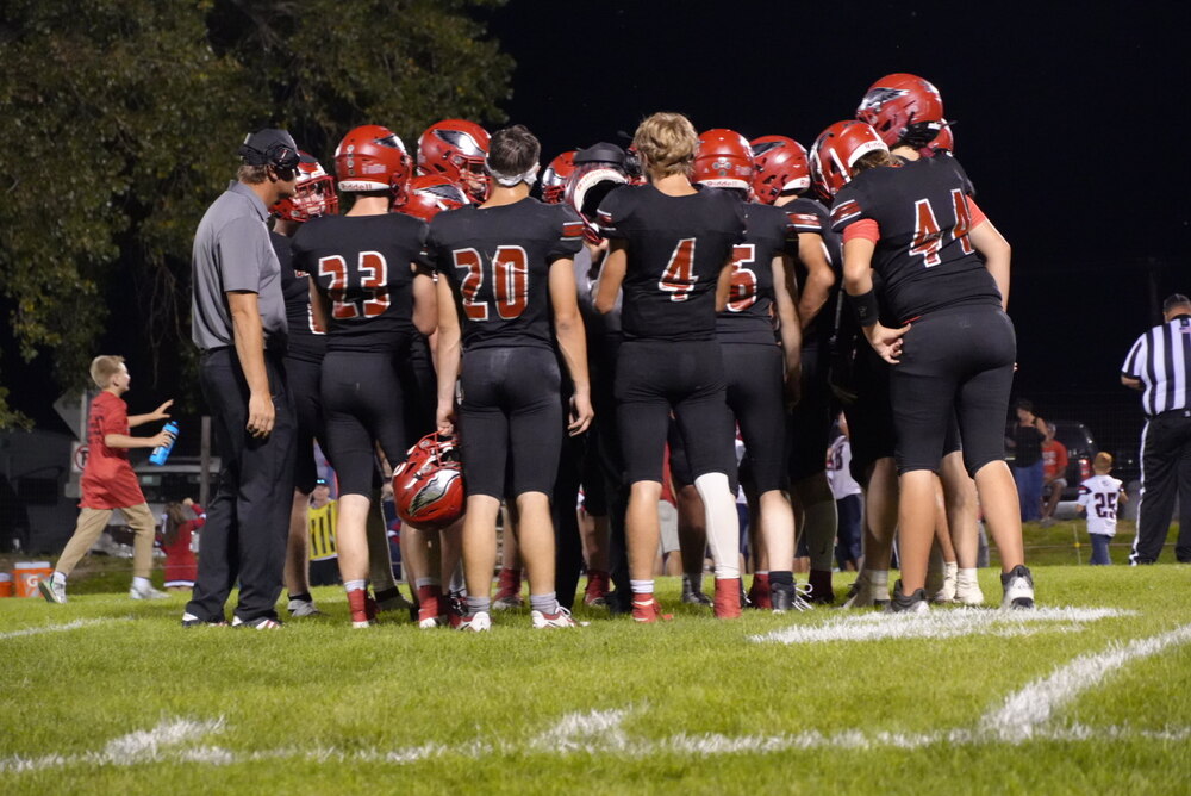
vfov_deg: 10.5
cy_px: 398
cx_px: 596
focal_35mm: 130
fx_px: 4320
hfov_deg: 15.7
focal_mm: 87
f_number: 5.6
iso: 6400
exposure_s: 1/80
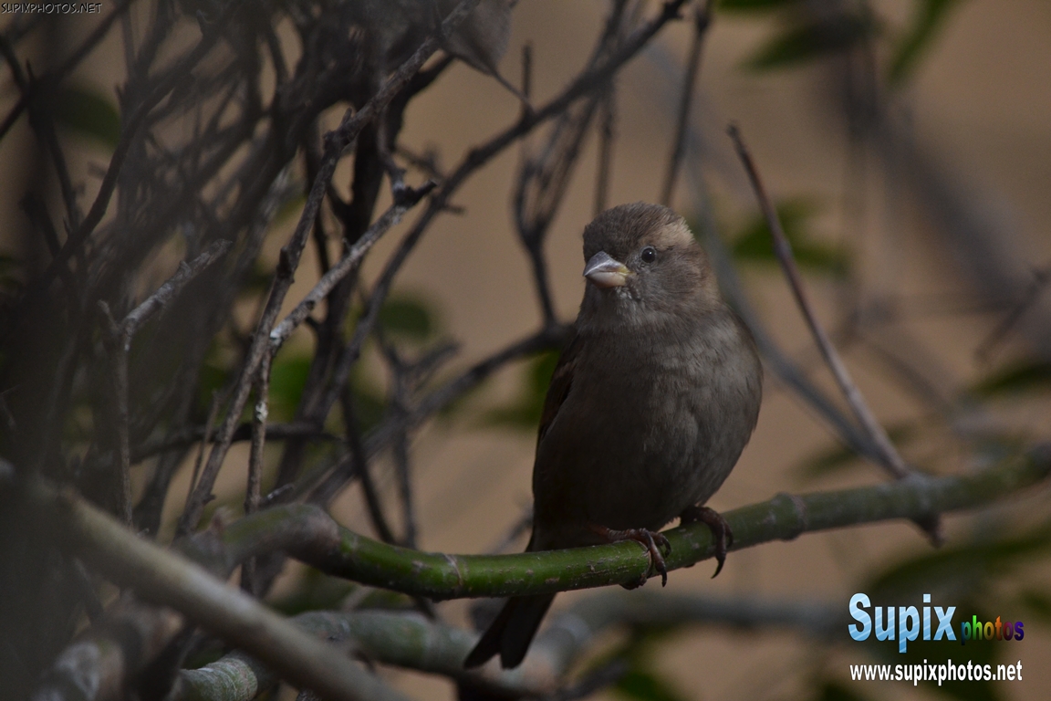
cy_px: 350
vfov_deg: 3.1
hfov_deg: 4.6
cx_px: 526
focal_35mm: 450
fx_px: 13136
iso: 800
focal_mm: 300
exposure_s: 1/1250
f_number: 8
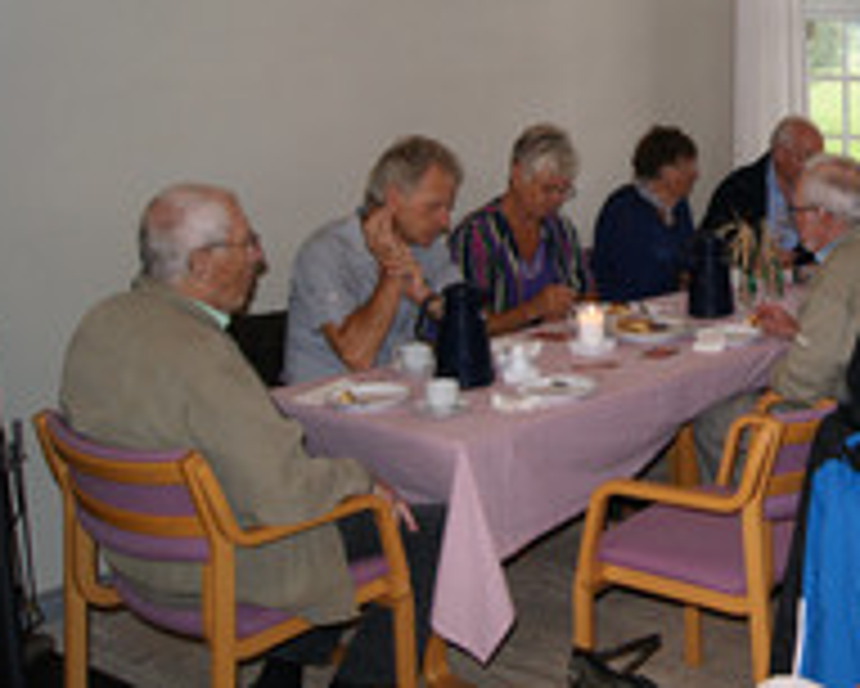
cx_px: 837
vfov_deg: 28.3
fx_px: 1350
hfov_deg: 32.8
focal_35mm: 53
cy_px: 193
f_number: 5.6
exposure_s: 1/60
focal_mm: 18
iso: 400
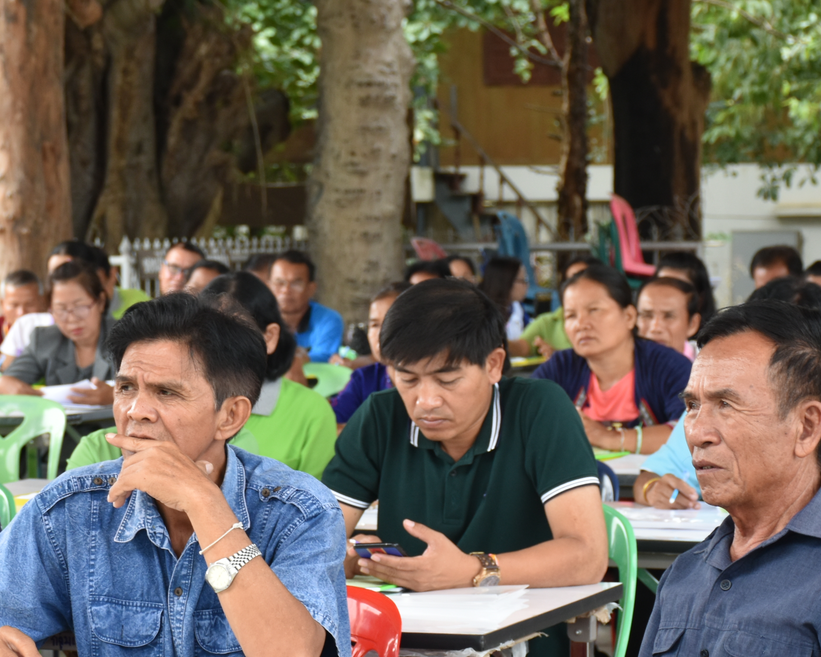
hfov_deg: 13.6
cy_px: 363
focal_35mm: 141
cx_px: 159
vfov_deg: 10.9
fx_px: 3426
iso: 400
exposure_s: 1/160
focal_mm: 52
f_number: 6.3
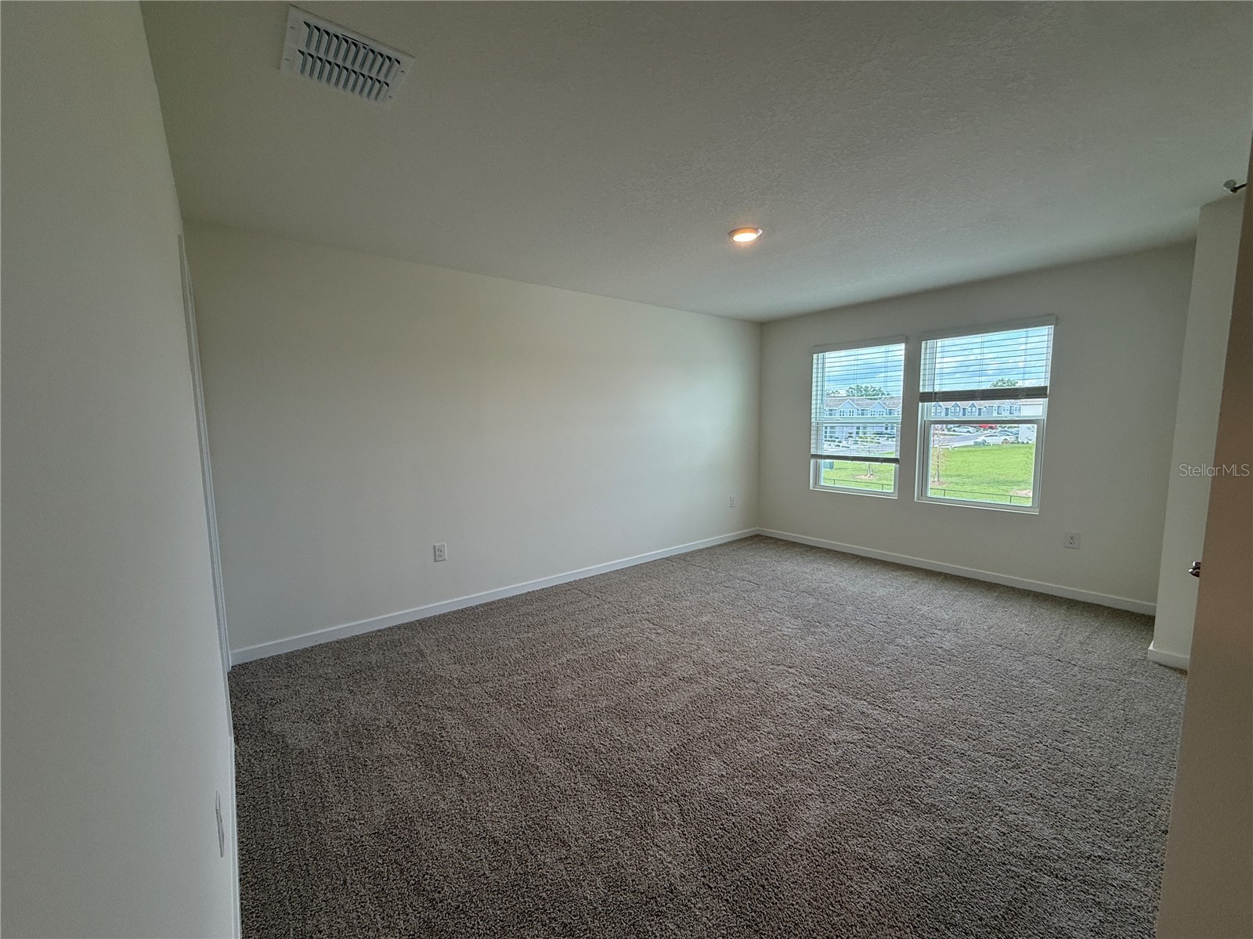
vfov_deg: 85.7
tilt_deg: -5.9
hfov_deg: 102.1
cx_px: 626
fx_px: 507
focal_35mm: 14
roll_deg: +0.4
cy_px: 470
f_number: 2.2
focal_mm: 2.22
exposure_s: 1/120
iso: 100
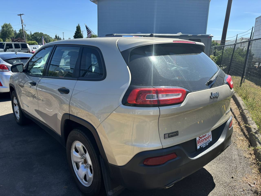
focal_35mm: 26
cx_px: 130
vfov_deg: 53.1
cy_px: 98
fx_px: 196
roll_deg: -1.4
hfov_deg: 67.3
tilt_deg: -13.2
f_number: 1.6
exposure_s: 1/1344
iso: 50
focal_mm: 5.96
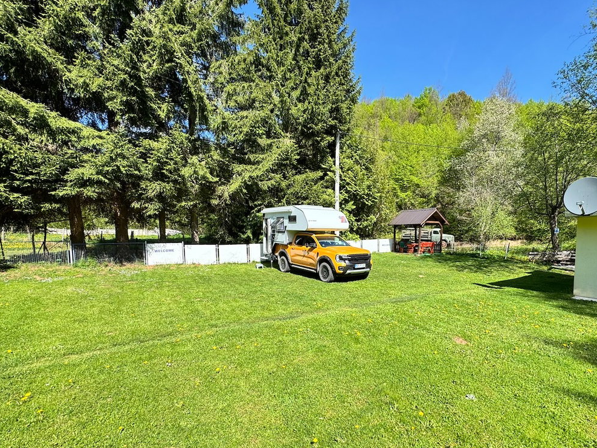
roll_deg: +0.4
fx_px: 293
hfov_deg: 90.6
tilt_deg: -5.4
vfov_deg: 74.2
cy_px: 259
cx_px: 337
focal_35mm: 17
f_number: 2.2
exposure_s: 1/498
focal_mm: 2.22
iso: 40
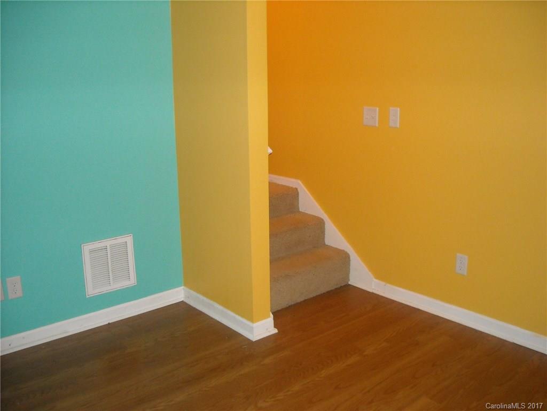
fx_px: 553
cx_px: 274
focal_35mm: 35
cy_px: 206
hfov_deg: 52.6
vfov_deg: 40.7
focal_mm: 5.7
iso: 400
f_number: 2.8
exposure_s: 1/60
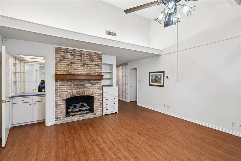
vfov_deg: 75.5
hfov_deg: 98.6
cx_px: 120
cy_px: 80
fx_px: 104
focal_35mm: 16
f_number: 8
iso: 400
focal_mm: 15.5
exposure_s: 1/5
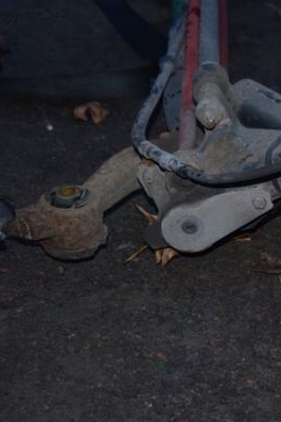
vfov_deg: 21.5
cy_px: 211
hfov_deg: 14.1
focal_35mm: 95
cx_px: 298
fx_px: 1113
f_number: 4.8
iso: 800
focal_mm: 42
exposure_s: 1/60
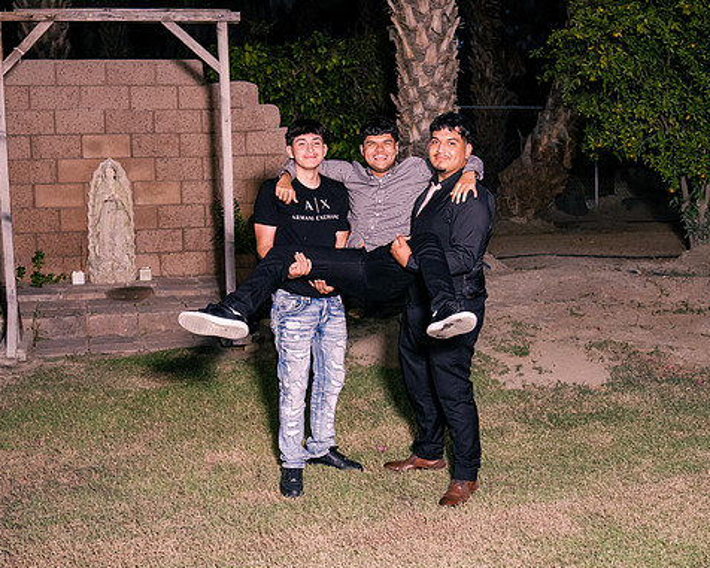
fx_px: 1009
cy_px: 287
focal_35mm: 48
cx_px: 419
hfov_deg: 38.6
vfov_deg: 31.5
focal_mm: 28
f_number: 2.8
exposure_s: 1/320
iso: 2000
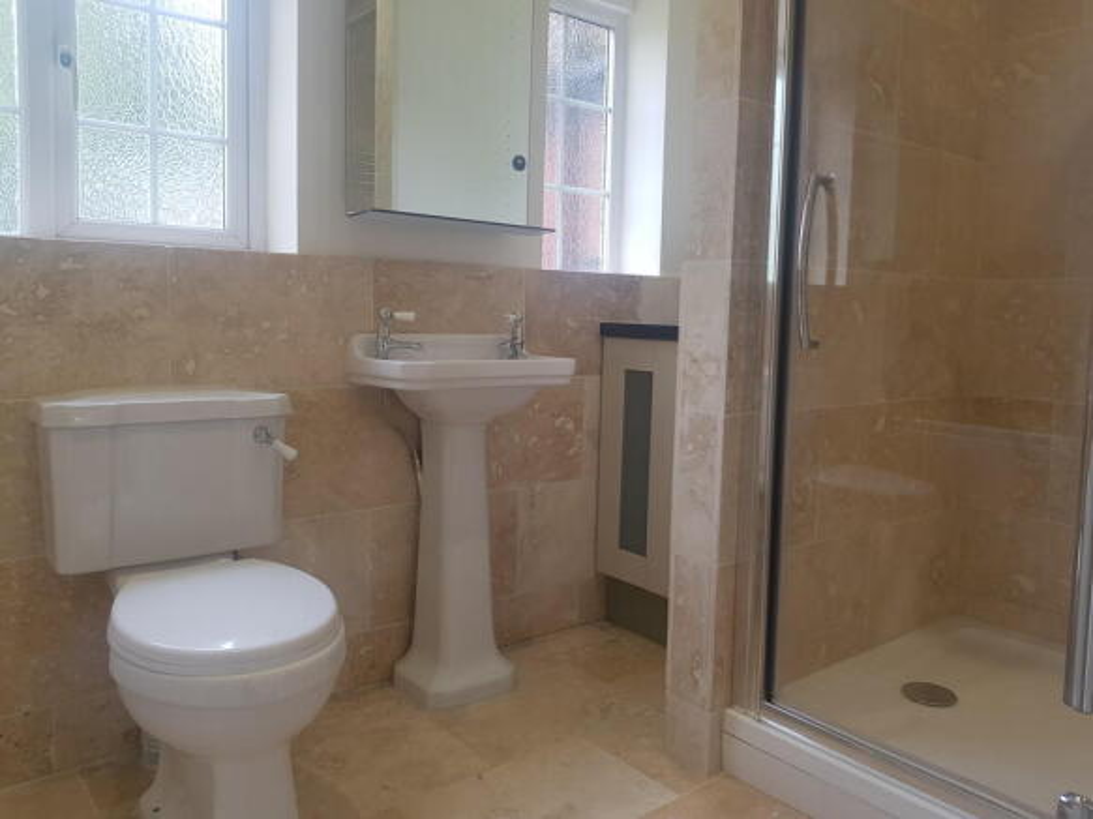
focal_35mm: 26
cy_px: 410
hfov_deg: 67.3
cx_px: 546
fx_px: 821
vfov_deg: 53.0
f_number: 1.7
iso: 40
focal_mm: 4.2
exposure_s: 1/102
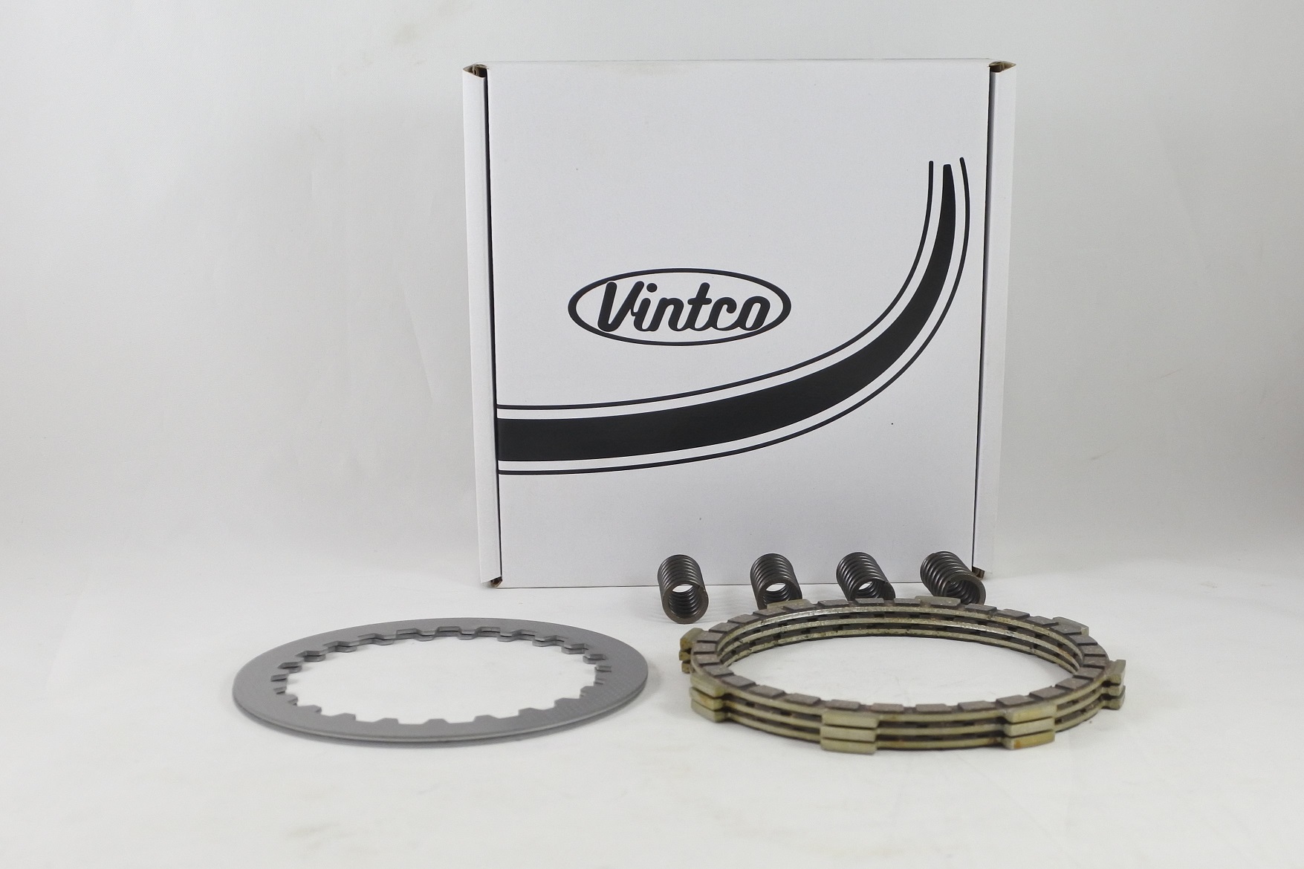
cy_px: 434
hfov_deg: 57.2
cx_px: 652
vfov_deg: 40.0
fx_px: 1195
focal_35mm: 33
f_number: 3.8
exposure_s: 1/160
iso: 400
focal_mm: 12.3
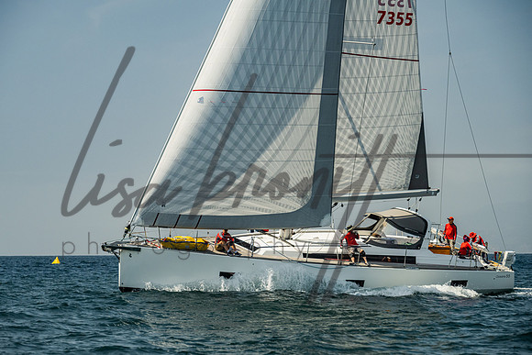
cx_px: 256
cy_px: 187
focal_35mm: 132
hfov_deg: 15.6
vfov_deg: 10.4
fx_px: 1944
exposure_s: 1/1600
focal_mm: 120
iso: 320
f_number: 6.3
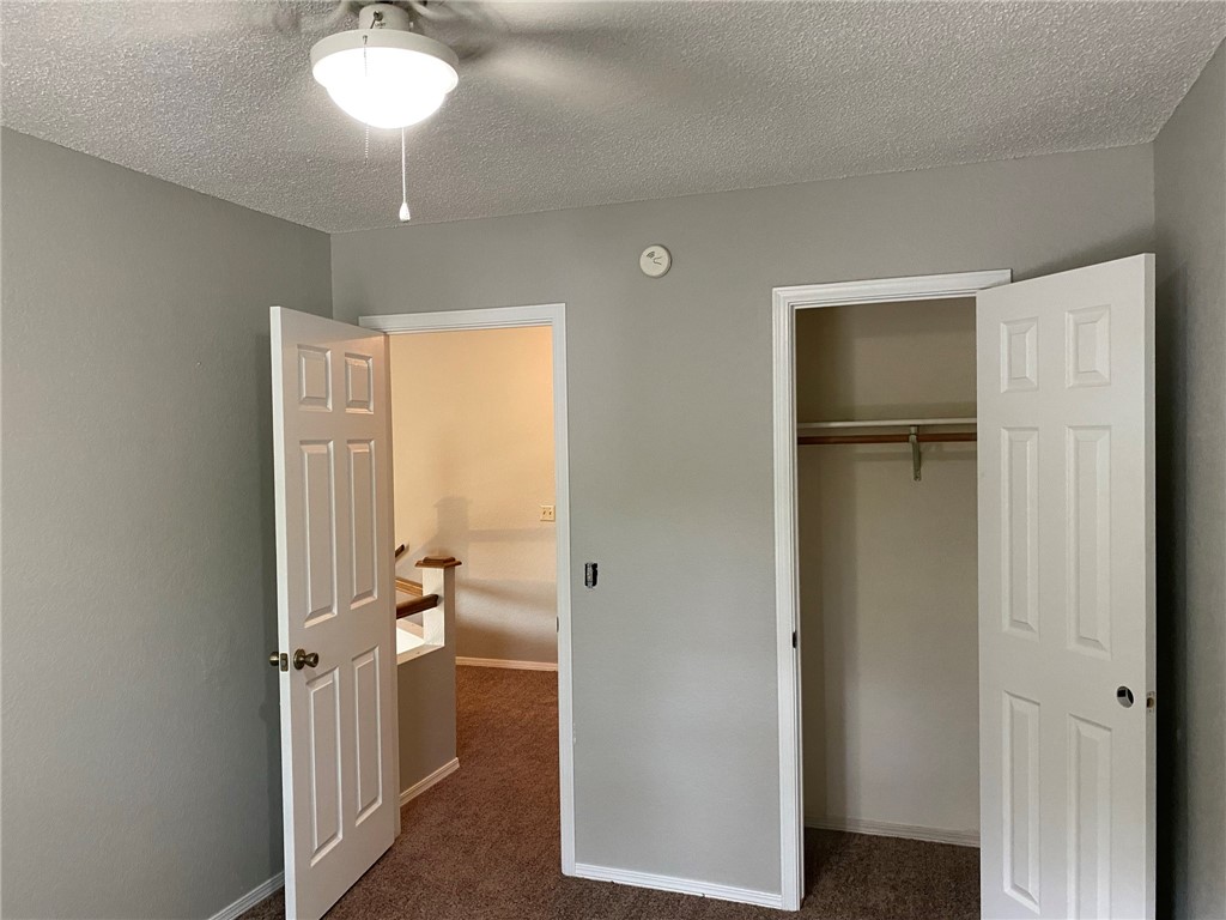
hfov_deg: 67.3
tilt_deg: -2.3
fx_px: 921
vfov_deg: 53.1
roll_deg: +1.4
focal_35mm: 26
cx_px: 613
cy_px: 460
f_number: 1.8
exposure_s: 1/40
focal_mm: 4.25
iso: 320
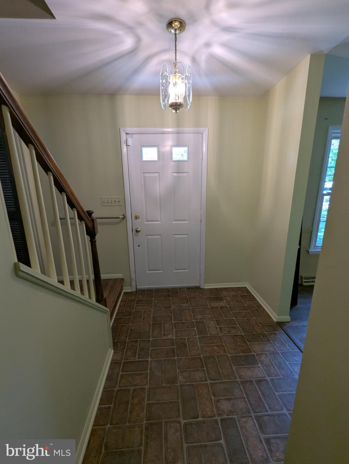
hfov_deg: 90.0
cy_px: 232
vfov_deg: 106.1
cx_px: 174
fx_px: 174
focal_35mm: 13
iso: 132
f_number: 2.2
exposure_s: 1/60
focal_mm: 1.95
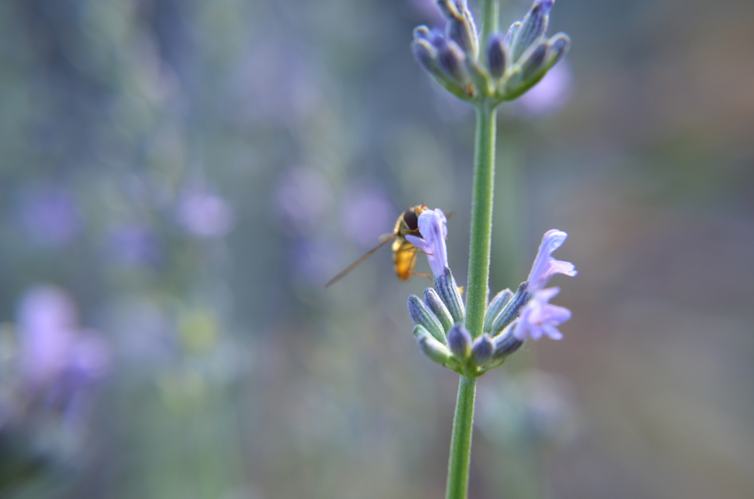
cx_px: 377
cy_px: 250
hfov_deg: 39.0
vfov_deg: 26.4
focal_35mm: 51
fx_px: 1066
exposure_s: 1/100
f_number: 5
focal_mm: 34
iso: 250
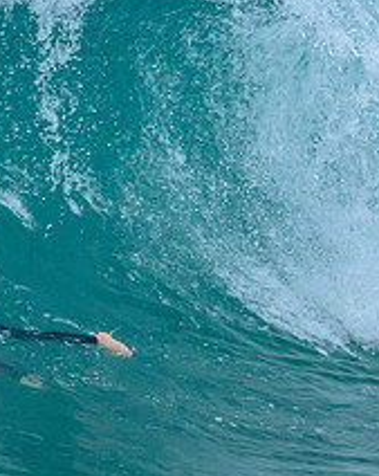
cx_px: 511
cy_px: 39
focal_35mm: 2815
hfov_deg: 0.5
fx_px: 39555
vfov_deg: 0.7
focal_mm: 800
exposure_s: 1/3200
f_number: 6.3
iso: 2000
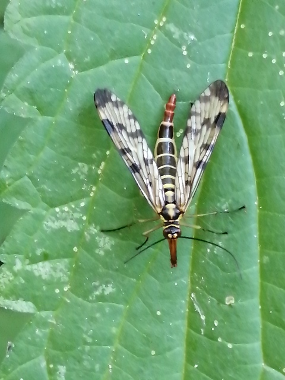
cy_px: 190
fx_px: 1142
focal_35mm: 104
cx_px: 142
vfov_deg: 18.9
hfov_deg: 14.2
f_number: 1.8
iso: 160
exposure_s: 1/33.3
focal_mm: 3.46
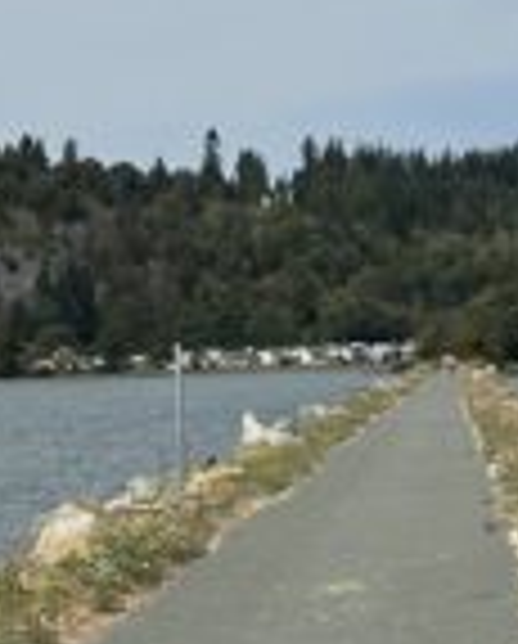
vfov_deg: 12.8
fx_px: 2808
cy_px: 743
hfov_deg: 10.5
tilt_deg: -3.3
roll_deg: +2.4
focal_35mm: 147
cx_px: 264
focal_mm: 6.86
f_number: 1.78
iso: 80
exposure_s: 1/6623
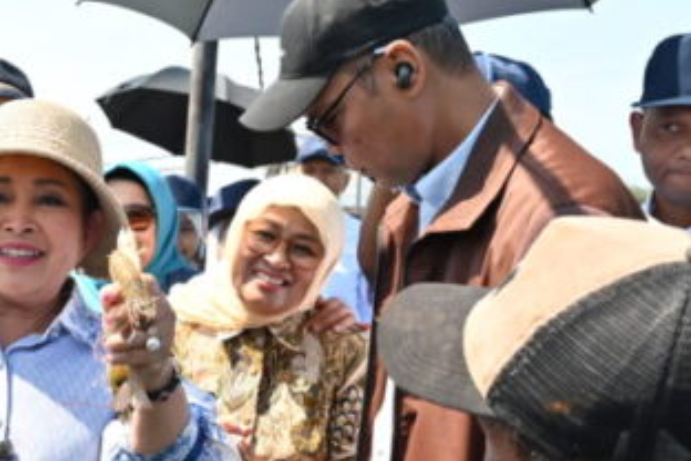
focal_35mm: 65
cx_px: 62
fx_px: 1249
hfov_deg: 29.6
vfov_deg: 20.7
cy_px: 350
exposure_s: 1/1250
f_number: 7.1
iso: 1000
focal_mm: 30.5
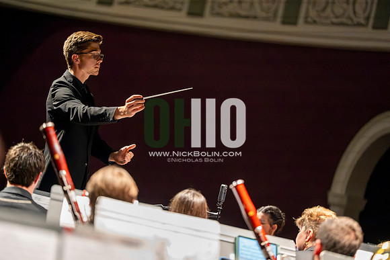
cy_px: 130
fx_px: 1788
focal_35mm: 165
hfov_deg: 12.4
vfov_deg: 8.3
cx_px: 195
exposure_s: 1/640
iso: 16000
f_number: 2.8
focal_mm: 165
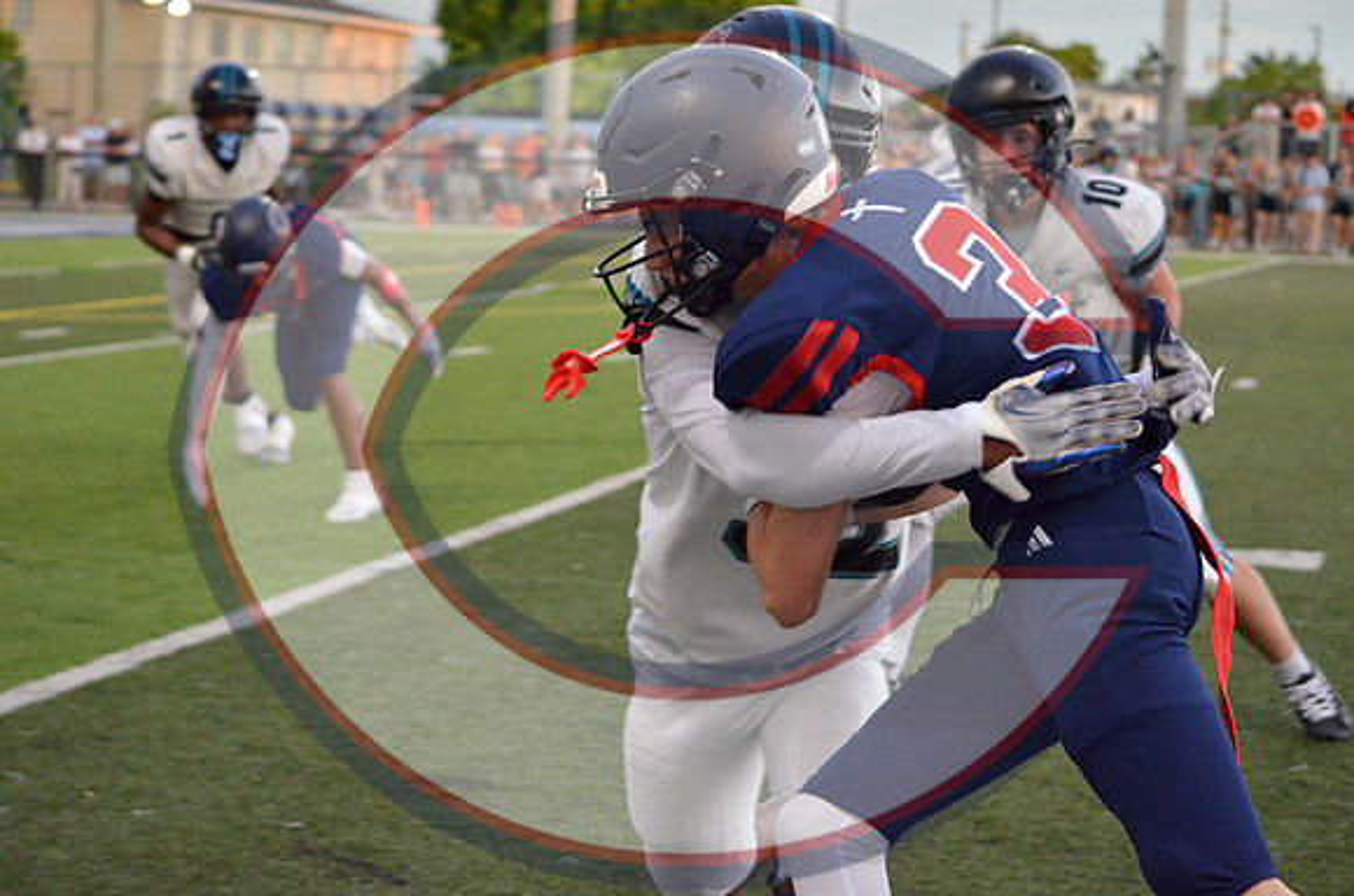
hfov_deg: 24.7
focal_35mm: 82
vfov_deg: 16.5
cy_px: 448
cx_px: 677
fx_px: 3096
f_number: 4.5
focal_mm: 55
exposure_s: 1/500
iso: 1800
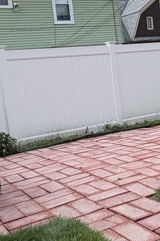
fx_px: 387
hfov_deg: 23.0
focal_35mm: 58
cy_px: 112
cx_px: 129
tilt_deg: -5.7
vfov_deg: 34.5
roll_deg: +4.6
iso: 32
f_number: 2.2
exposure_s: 1/770
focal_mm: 2.22
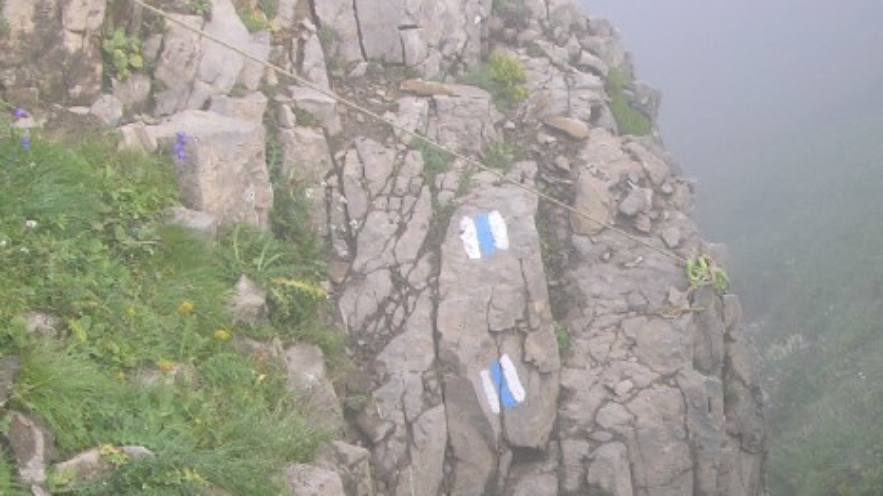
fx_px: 1966
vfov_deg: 14.3
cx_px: 670
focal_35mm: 84
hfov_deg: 25.0
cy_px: 412
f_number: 4
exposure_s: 1/97.1
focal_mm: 8.9
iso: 50
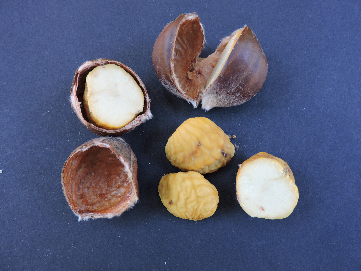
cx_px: 178
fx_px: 261
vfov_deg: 54.9
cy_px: 140
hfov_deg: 69.4
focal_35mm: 25
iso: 400
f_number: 3
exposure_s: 1/20
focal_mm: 4.3
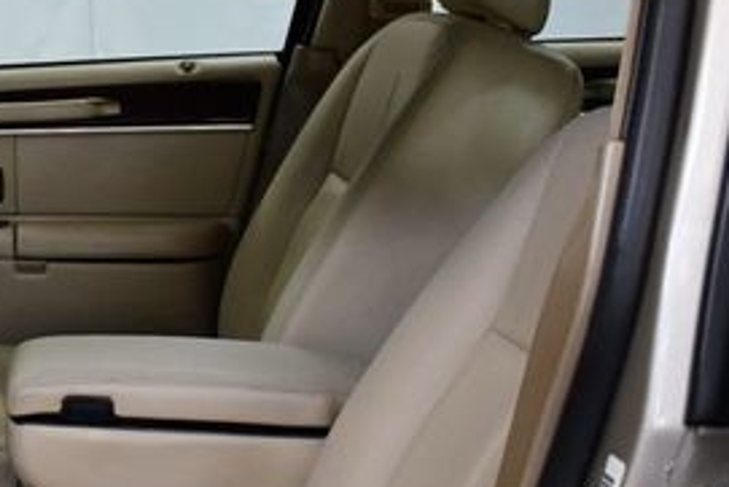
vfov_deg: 16.1
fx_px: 1722
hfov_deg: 22.7
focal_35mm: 85
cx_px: -40
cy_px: 280
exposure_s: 1/200
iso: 800
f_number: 3.5
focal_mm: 18
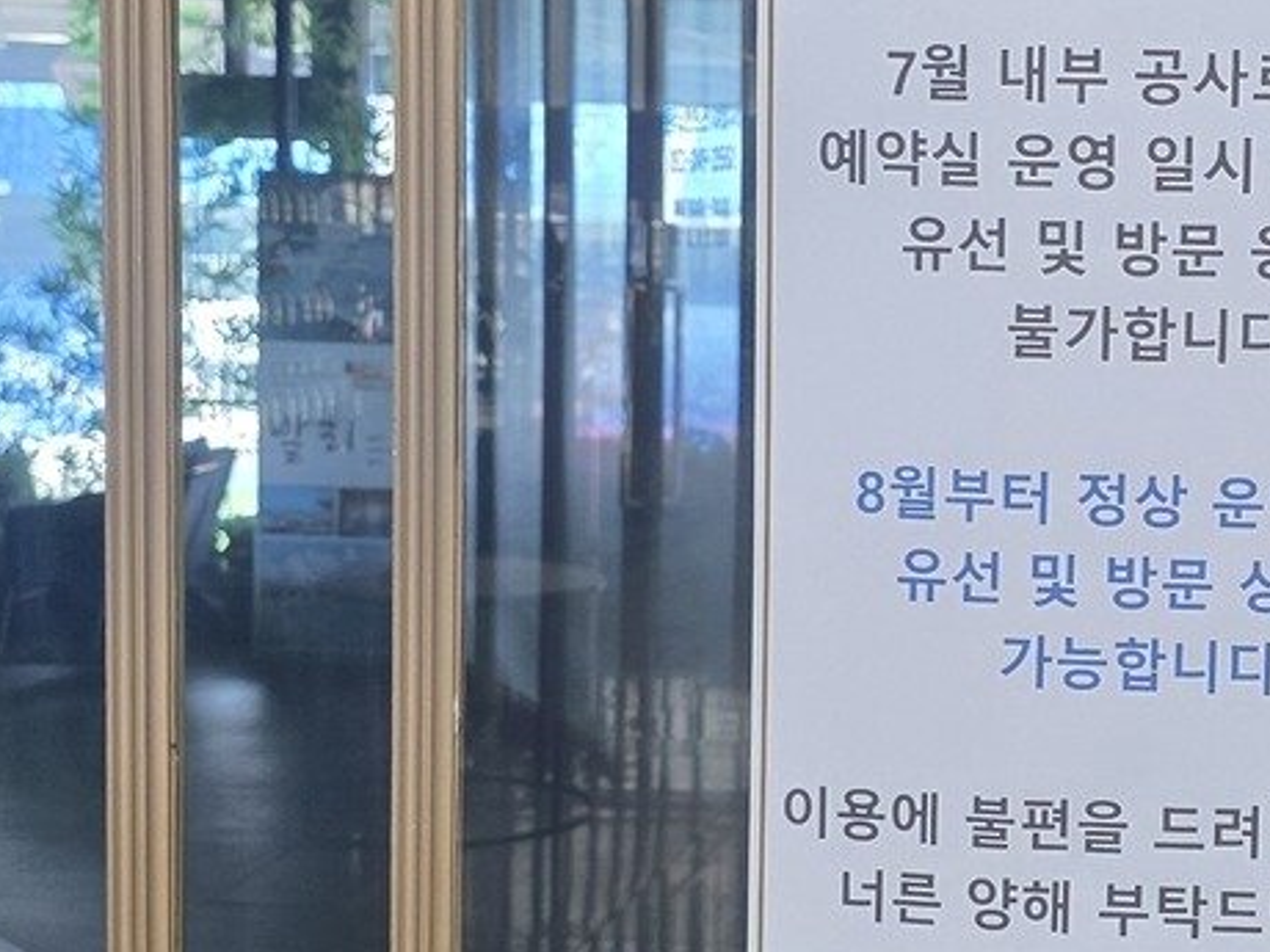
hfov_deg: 27.0
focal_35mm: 70
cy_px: 557
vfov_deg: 21.0
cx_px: 1082
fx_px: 2568
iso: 250
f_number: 1.7
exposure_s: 1/120
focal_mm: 6.25
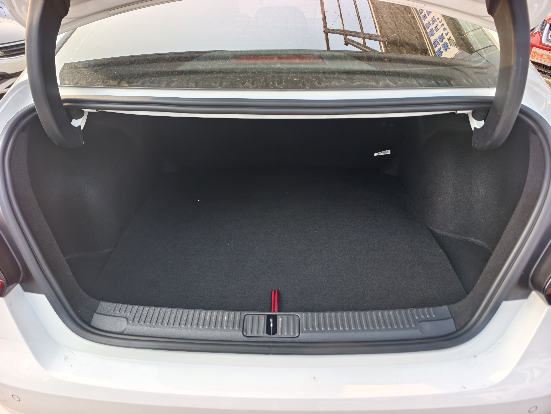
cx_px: 276
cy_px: 207
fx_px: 366
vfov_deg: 58.9
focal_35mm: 23
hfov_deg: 73.9
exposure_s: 1/339
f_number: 1.57
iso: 71
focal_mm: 5.6
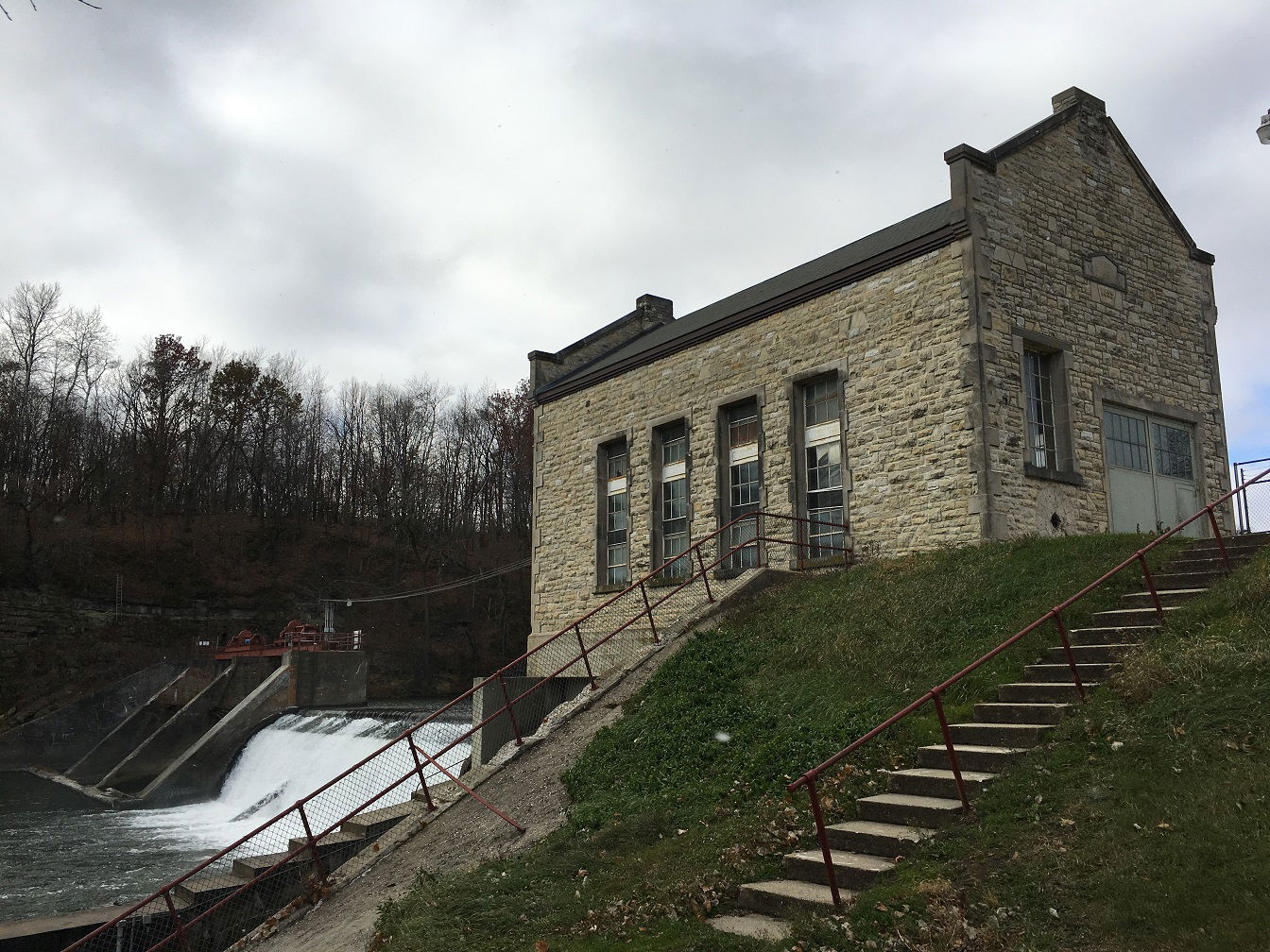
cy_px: 476
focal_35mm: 29
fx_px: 1064
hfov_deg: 61.7
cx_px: 635
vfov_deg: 48.2
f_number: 2.2
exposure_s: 1/1637
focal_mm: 4.15
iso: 25
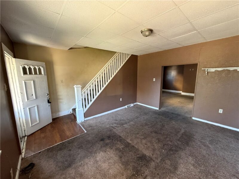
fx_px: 97
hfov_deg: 102.1
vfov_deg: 85.7
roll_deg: +1.1
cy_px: 90
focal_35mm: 14
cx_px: 120
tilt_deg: -9.3
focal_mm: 2.22
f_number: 2.2
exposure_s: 1/60
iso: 500
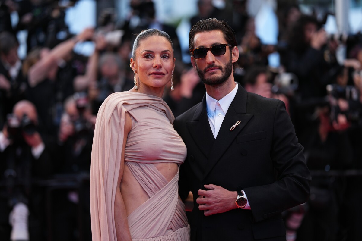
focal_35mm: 85
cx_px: 181
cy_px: 120
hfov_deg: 23.9
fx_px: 855
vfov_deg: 16.1
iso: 400
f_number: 1.4
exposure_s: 1/1000
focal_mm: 85
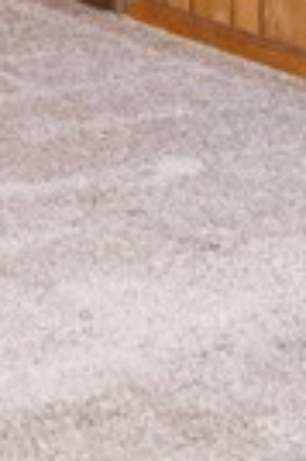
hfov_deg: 7.0
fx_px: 2493
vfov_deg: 9.8
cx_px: -81
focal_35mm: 195
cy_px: -483
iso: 1600
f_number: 2.2
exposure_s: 1/160
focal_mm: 24
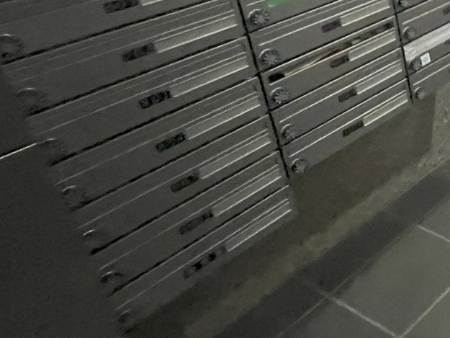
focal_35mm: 43
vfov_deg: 30.1
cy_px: -35
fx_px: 559
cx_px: 679
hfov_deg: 28.3
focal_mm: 1.55
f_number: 2.4
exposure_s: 1/25
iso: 1250
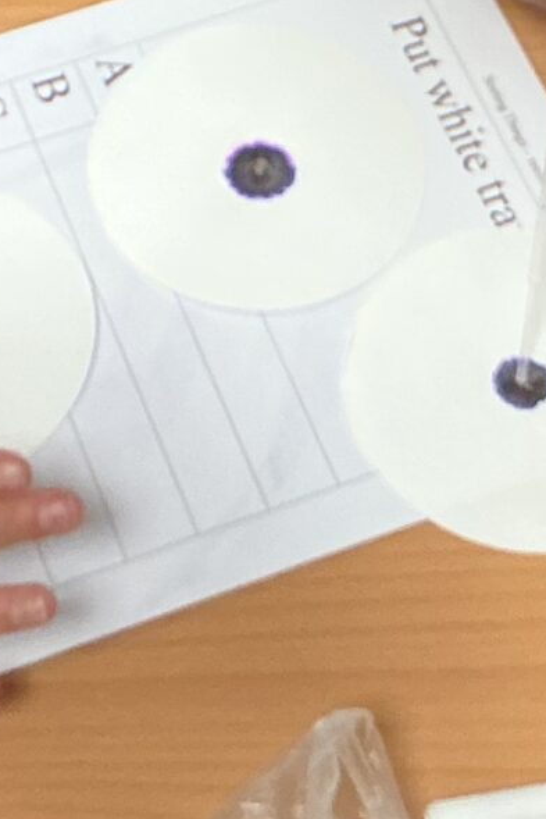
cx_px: 268
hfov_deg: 10.5
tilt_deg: -52.0
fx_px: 2978
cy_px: -113
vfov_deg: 15.2
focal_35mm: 131
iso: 125
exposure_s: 1/60
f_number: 1.8
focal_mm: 3
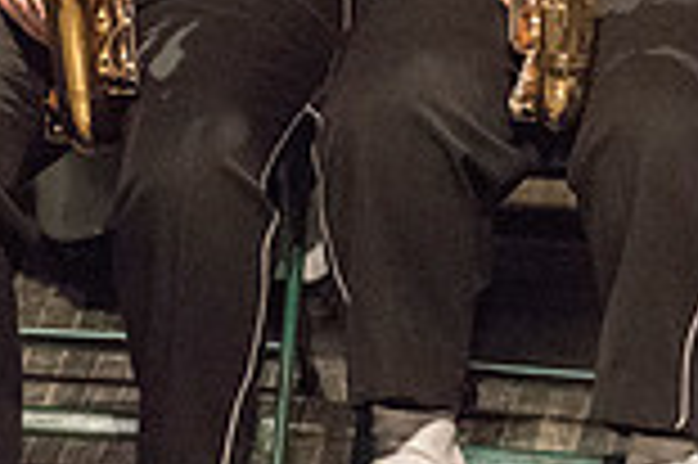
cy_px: -227
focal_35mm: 1123
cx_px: 1148
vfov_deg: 1.2
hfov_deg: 1.8
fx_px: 21750
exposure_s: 1/500
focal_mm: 300
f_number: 2.8
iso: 4000
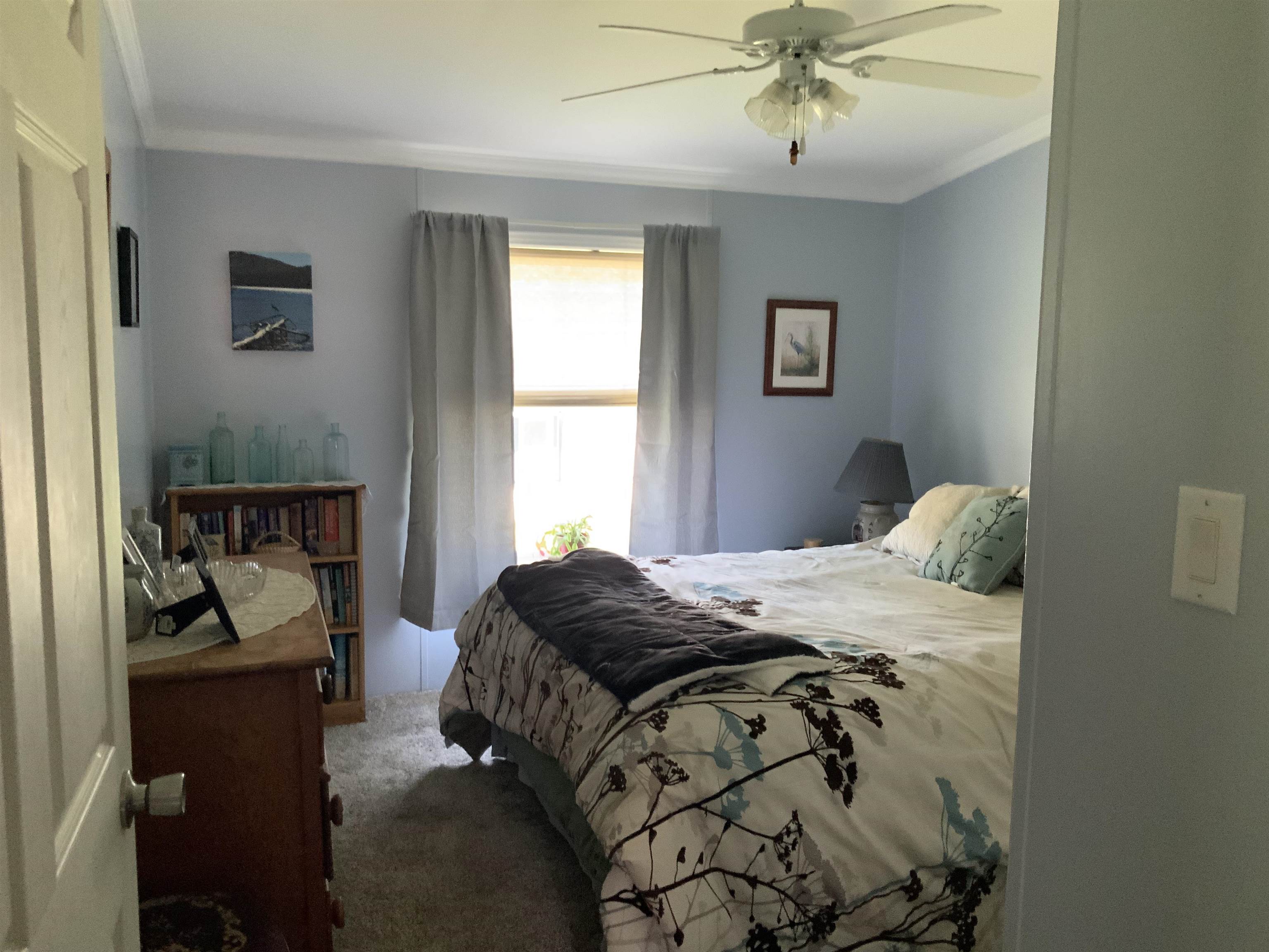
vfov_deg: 48.2
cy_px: 476
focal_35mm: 29
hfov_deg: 61.7
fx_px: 1063
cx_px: 634
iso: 320
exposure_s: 1/47
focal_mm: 3
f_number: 1.8
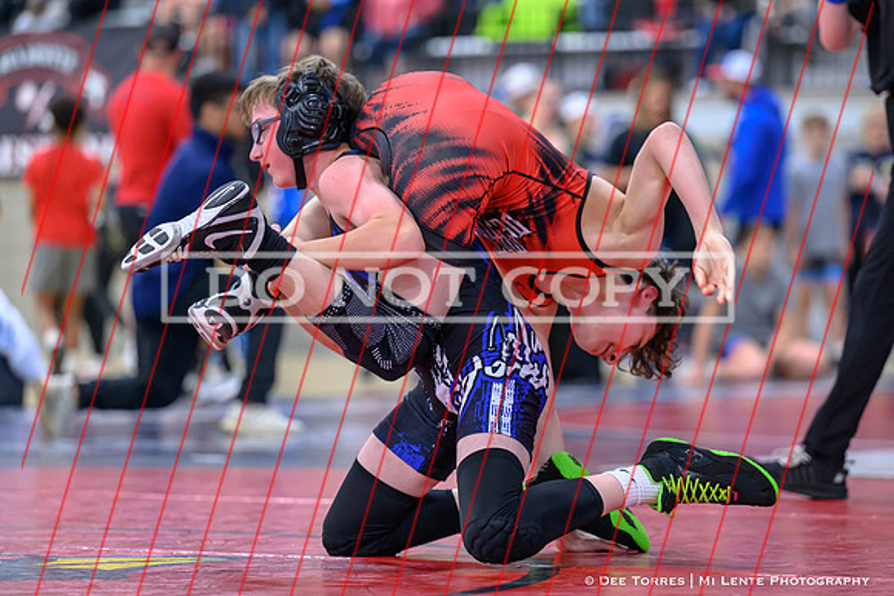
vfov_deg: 8.0
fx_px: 4287
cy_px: 309
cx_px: 456
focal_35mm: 173
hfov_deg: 11.9
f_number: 2.8
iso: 3200
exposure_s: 1/800
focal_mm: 140
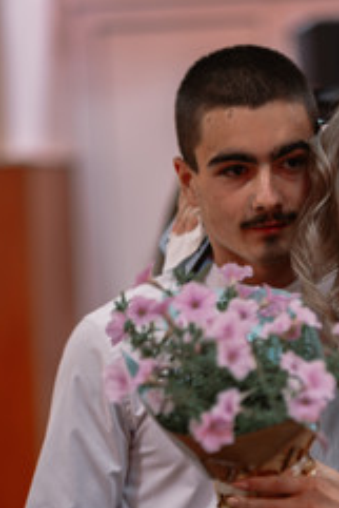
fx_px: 2482
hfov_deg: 7.8
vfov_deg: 11.6
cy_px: 453
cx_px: 287
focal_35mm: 176
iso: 250
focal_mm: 85
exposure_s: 1/250
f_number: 1.4
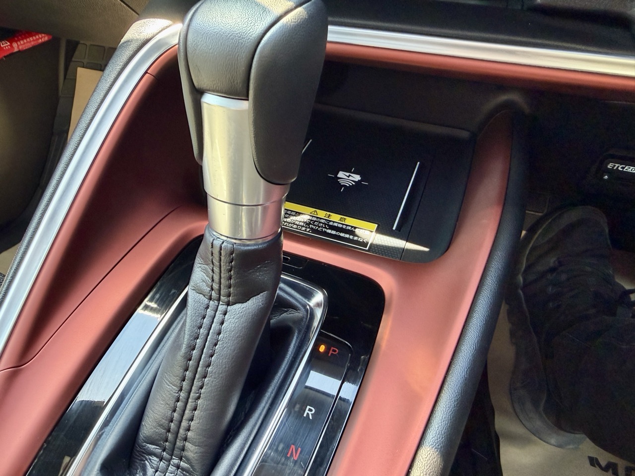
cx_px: 318
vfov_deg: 56.8
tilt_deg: -41.5
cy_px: 238
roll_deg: +1.0
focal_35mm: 24
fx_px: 440
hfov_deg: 71.6
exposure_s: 1/76
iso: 320
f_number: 2.2
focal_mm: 2.22
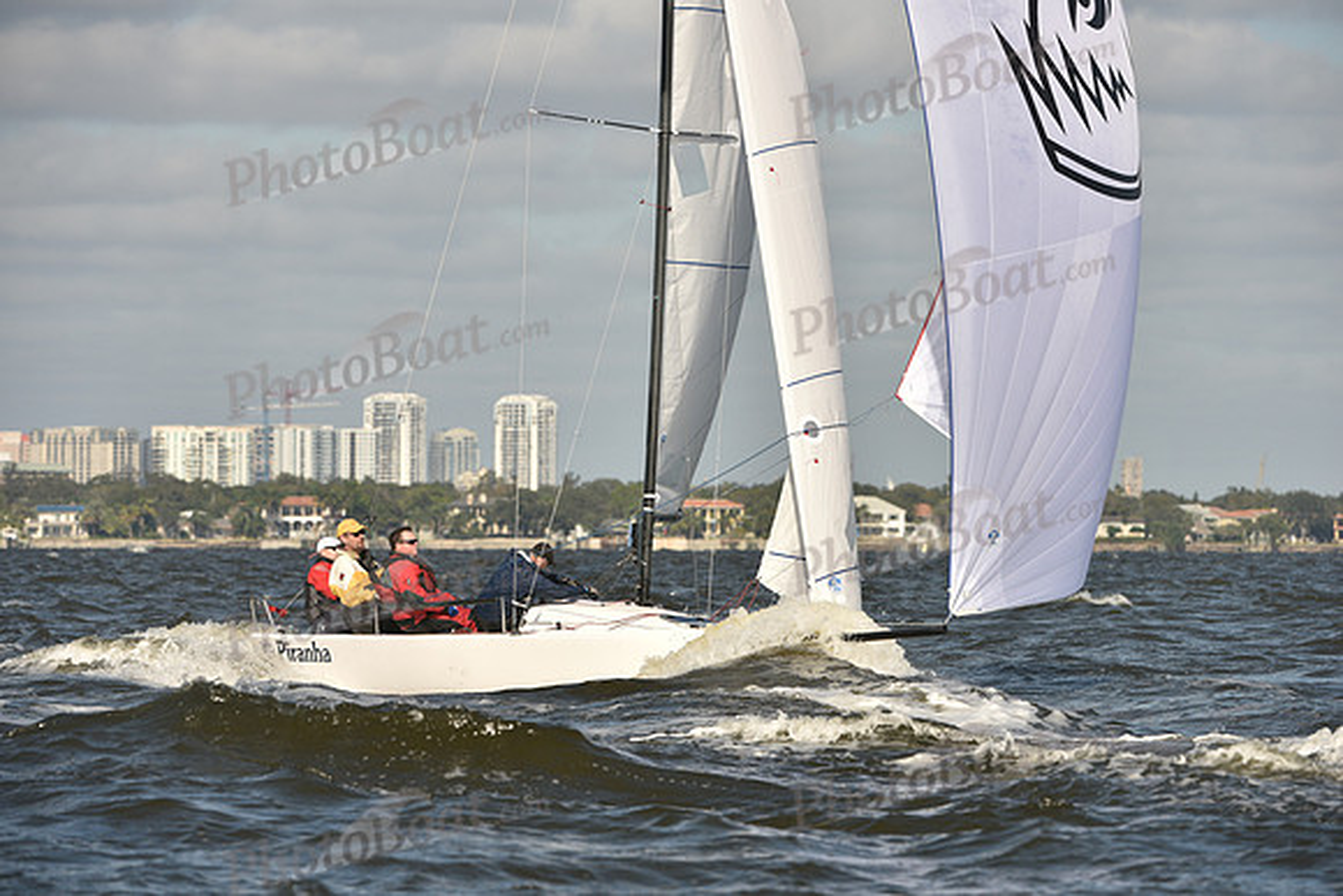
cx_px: 672
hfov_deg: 7.4
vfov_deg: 4.9
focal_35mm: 280
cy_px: 448
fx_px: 10448
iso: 250
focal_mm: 280
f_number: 8
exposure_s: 1/1250
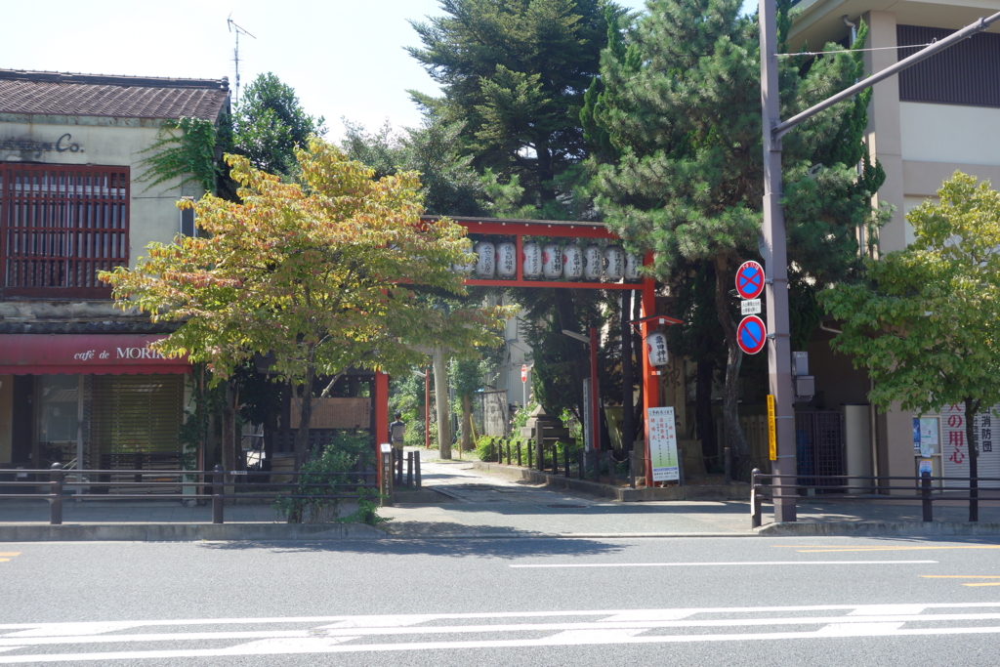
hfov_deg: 50.7
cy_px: 334
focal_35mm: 38
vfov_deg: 35.1
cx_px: 500
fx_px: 1056
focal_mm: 14.23
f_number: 5.6
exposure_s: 1/200
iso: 125
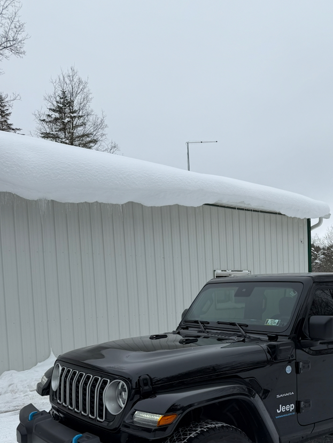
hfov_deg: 37.6
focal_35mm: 37
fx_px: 474
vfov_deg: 48.6
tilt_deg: -3.8
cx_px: 253
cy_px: 320
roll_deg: +1.9
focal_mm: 6.76
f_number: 1.78
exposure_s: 1/1689
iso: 80
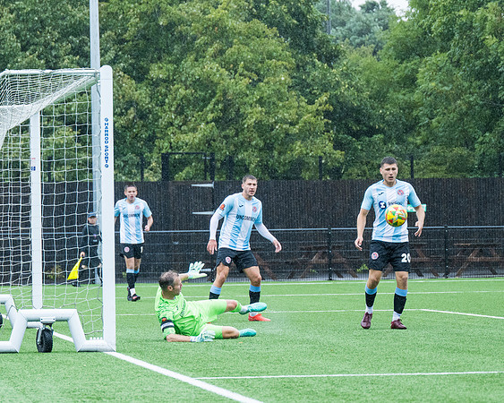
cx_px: 151
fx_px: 2994
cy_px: 180
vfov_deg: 7.7
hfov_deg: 9.6
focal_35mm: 201
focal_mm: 101
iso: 1000
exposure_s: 1/1600
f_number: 4
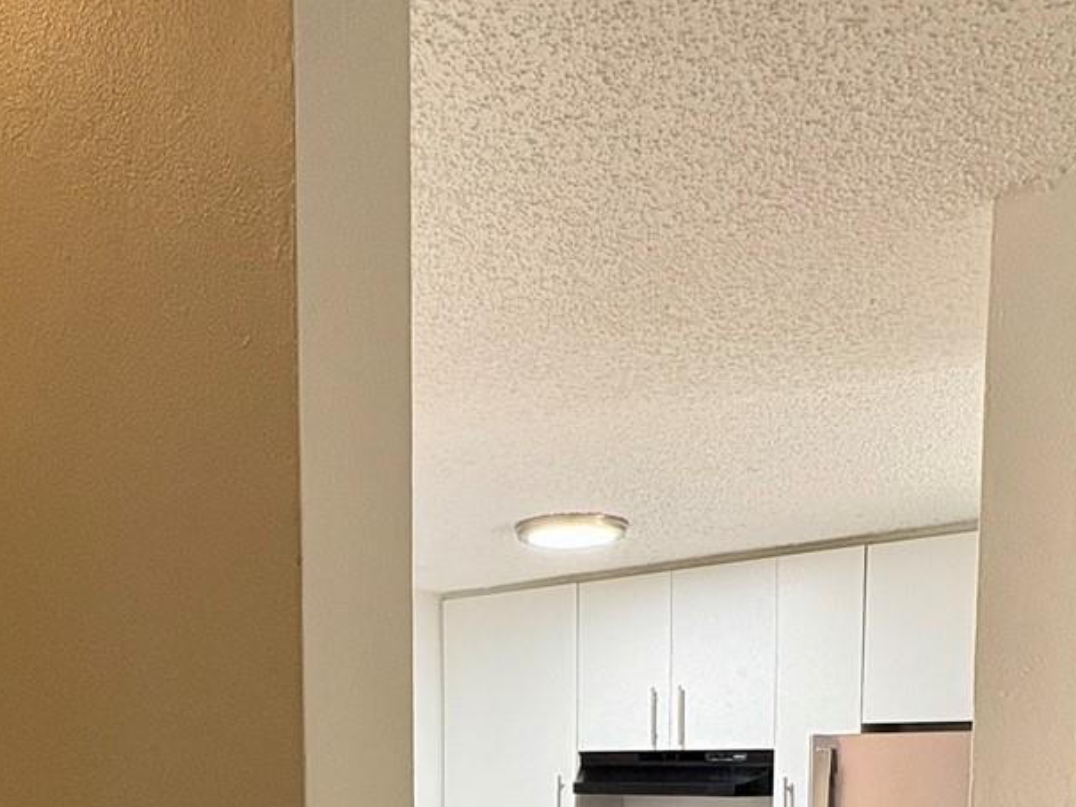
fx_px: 1150
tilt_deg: -4.4
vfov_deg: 34.3
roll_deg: +1.6
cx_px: 406
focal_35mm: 37
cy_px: 853
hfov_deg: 49.7
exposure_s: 1/60
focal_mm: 2.22
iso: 200
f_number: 2.2
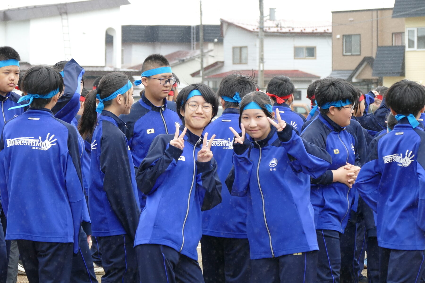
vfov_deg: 8.9
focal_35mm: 154
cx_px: 212
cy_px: 142
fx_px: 1818
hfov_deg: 13.3
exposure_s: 1/500
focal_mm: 56.08
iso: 320
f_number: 3.9
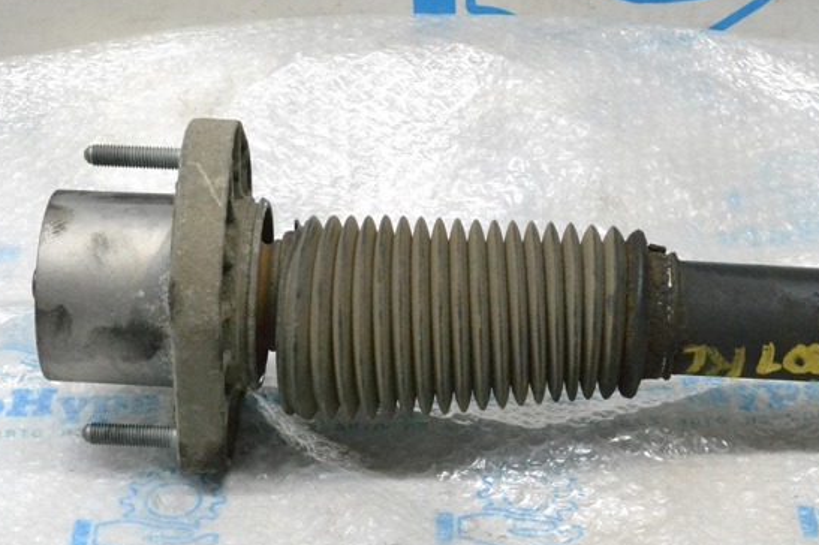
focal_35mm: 97
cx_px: 458
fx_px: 2196
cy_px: 275
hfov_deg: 21.1
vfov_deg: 14.1
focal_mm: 55
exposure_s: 1/160
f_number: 11
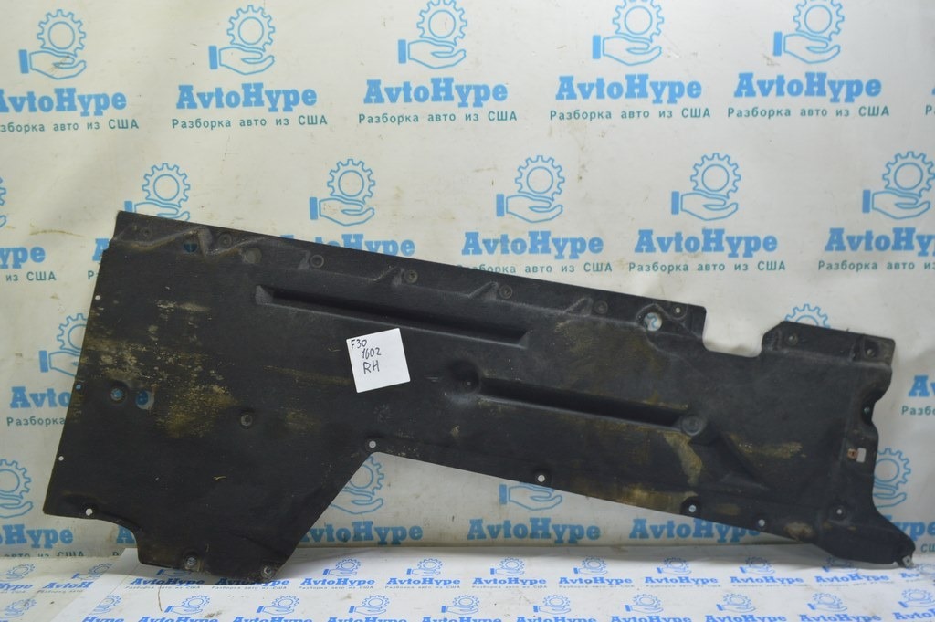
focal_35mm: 27
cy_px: 311
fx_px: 701
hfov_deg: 67.4
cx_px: 468
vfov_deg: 47.9
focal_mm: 18
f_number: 5.6
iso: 400
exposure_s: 1/20
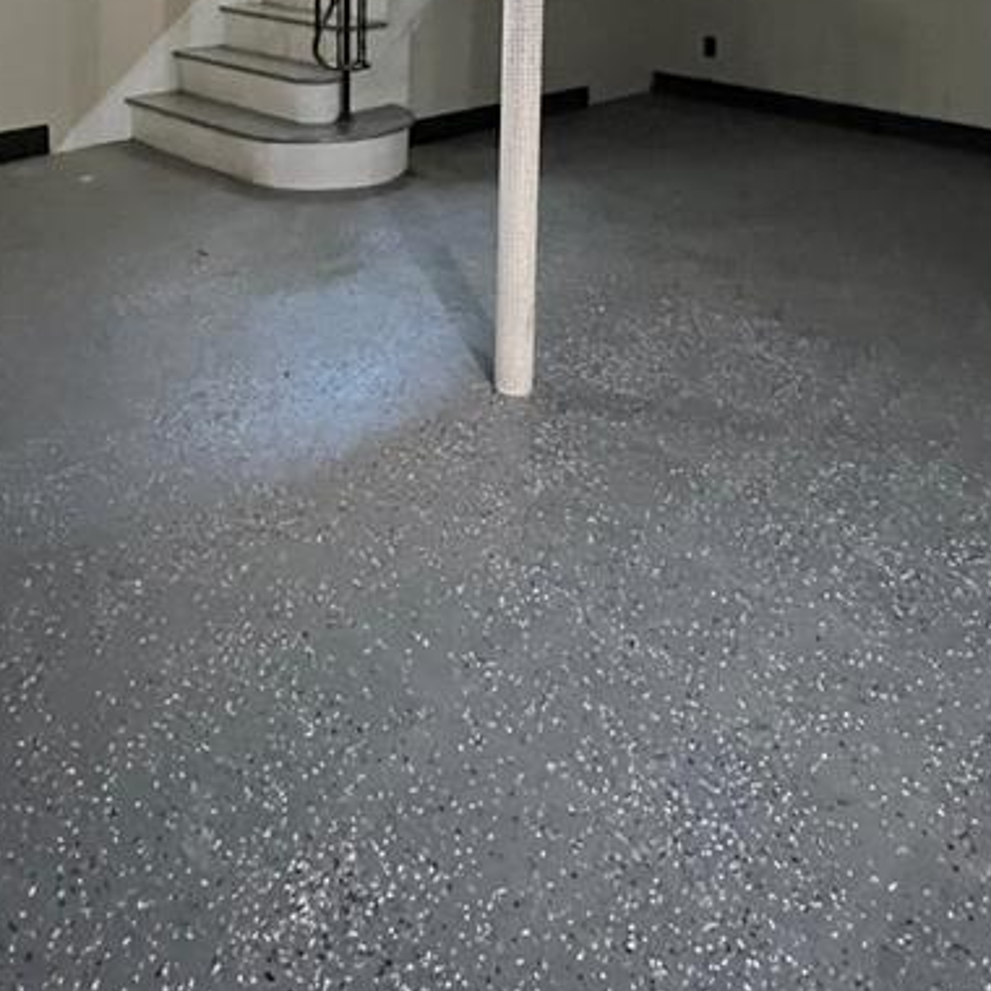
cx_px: 524
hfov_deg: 52.5
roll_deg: -2.2
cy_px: 3
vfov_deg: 44.7
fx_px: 1004
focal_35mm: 31
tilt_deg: -5.8
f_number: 1.8
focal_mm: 1.57
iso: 1000
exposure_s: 1/30
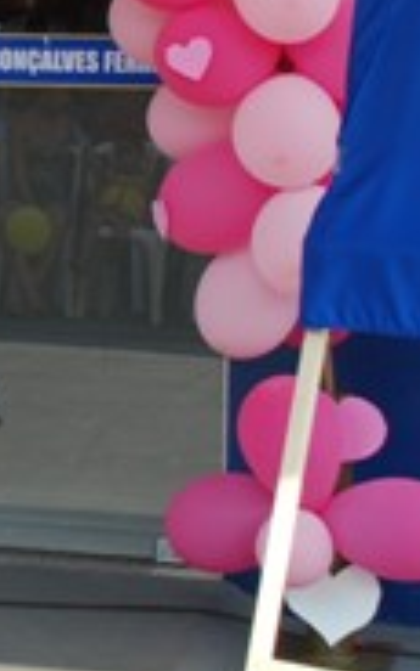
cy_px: 71
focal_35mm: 173
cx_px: -340
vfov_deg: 12.0
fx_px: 3168
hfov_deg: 7.4
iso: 100
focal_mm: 26
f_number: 5.6
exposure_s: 1/125
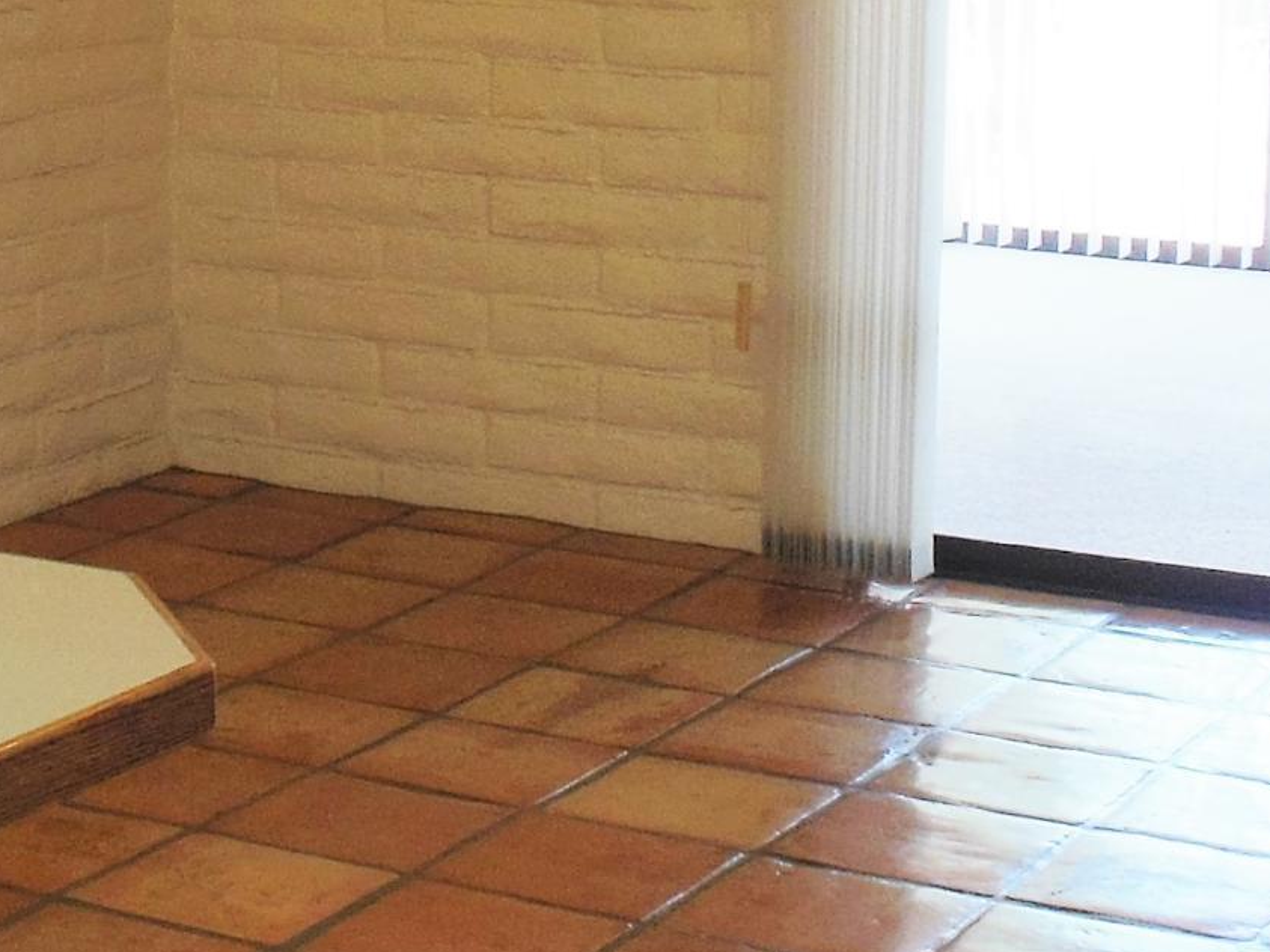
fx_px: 3265
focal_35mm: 89
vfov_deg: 16.5
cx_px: 57
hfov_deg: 21.4
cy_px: 173
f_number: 3.2
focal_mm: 4.5
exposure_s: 1/50
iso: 125
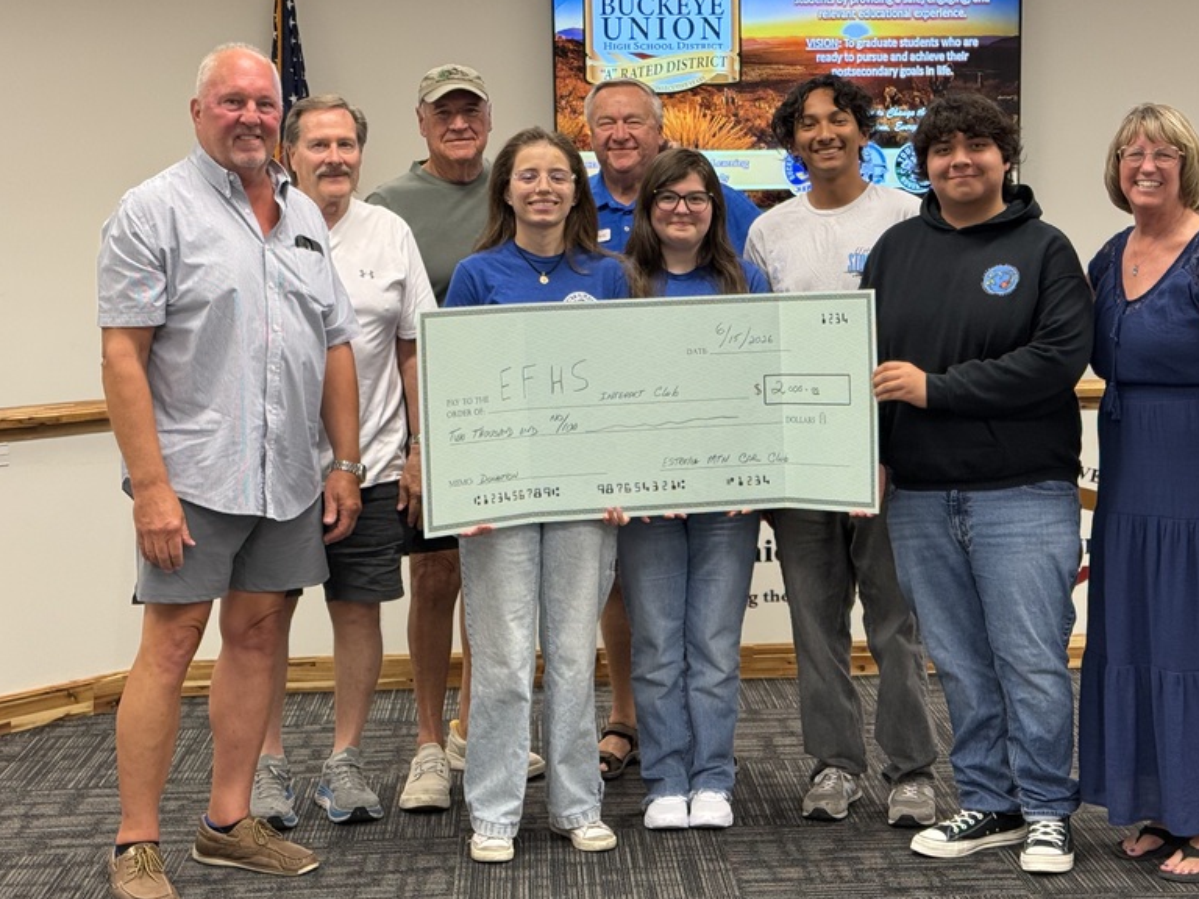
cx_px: 709
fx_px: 2217
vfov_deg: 22.9
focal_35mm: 64
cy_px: 429
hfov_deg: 30.2
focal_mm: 6.76
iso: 160
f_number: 1.78
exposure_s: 1/60
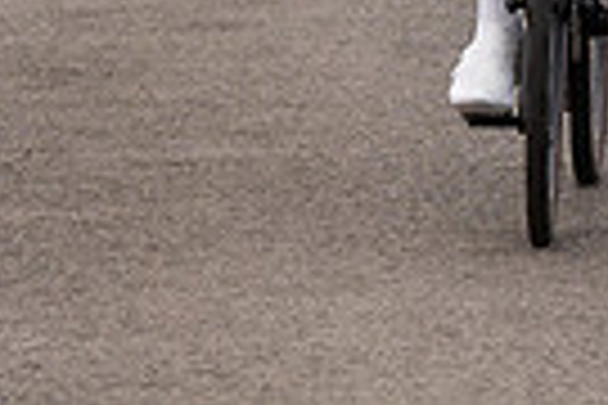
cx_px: 445
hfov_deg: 3.5
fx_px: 9964
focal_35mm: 590
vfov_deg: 2.3
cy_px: -583
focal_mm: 90
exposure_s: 1/1000
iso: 500
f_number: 3.5
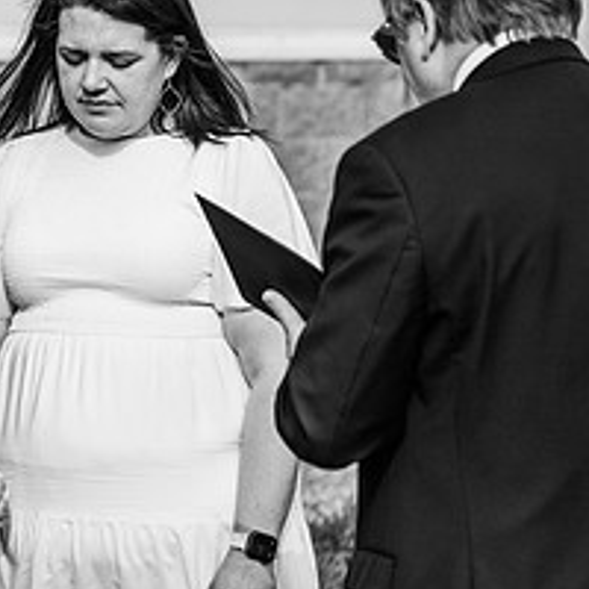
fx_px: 3677
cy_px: 228
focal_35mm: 191
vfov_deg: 9.2
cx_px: -131
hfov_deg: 9.0
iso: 200
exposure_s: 1/5000
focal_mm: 70
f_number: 2.8
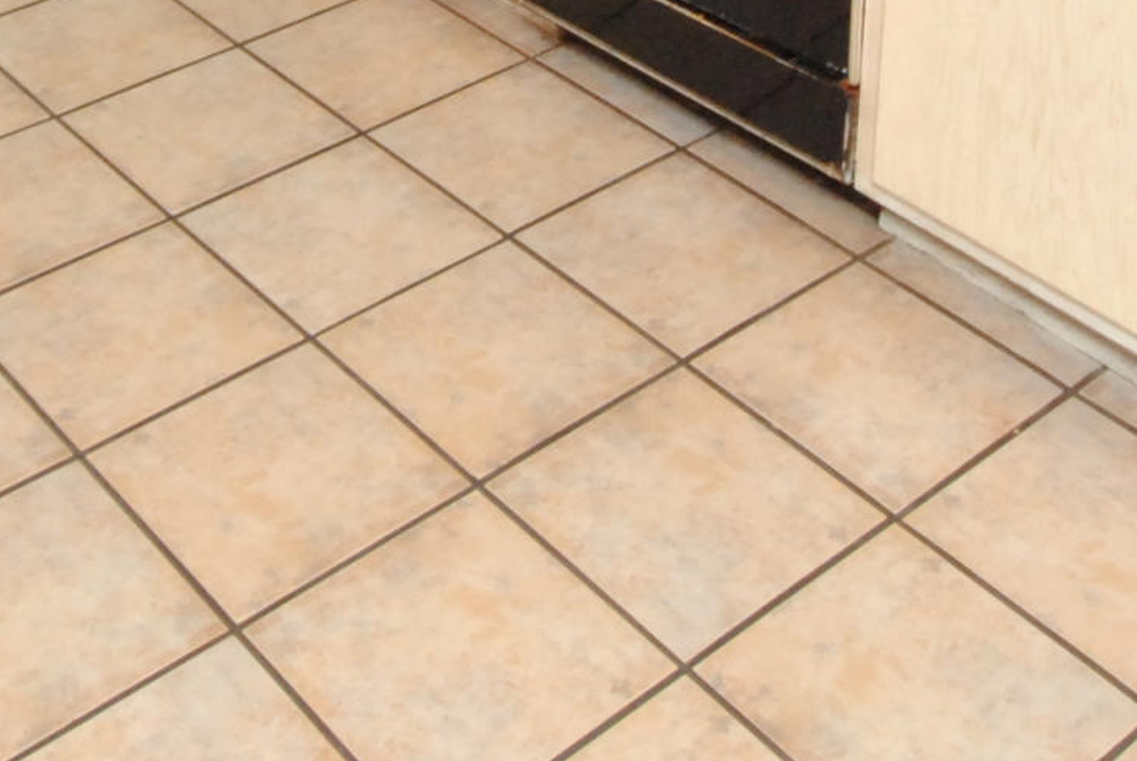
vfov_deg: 18.4
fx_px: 1961
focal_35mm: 62
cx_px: 417
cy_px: -504
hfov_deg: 32.2
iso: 800
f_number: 13
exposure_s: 1/10
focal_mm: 10
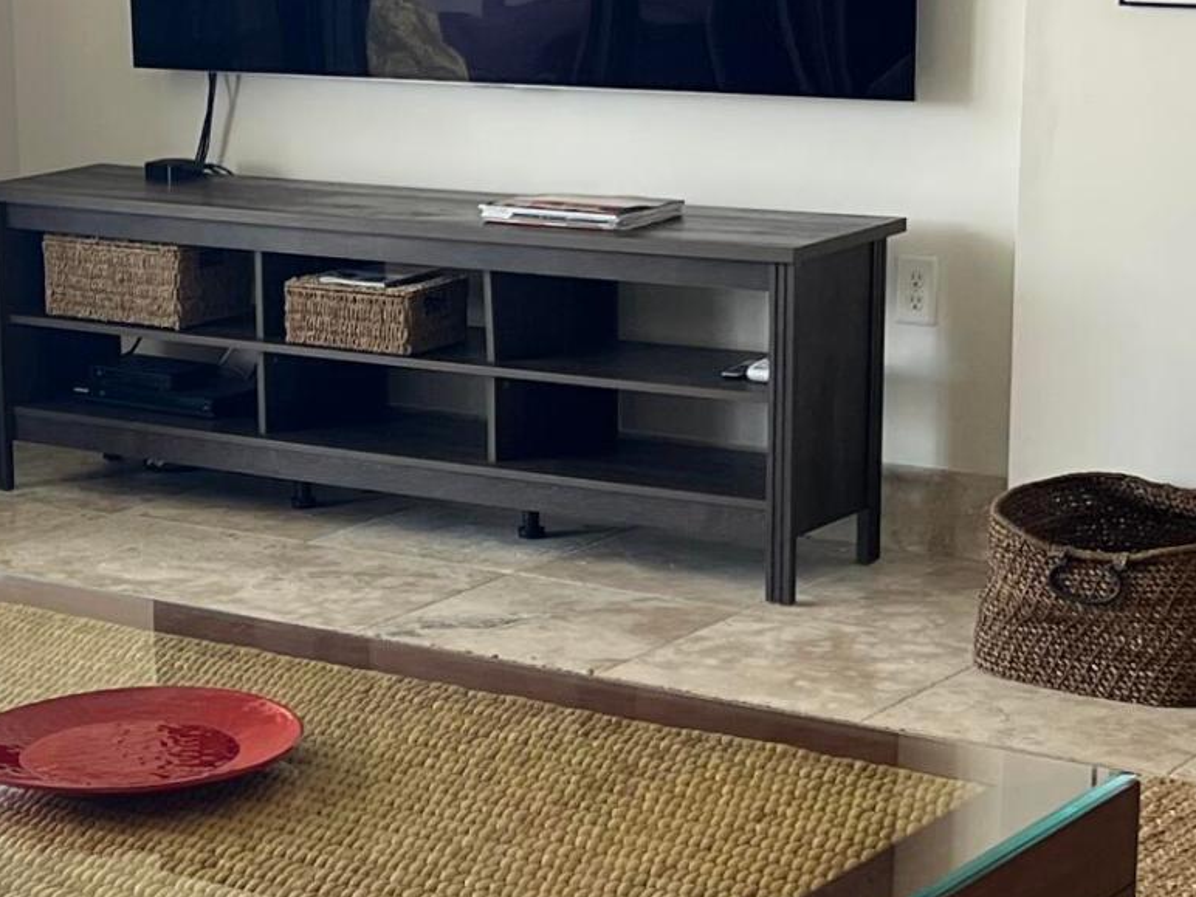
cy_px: 552
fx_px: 3351
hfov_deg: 20.1
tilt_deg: -14.1
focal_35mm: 97
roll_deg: +1.8
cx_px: 279
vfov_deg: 15.2
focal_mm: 5.7
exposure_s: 1/121
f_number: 1.5
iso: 100
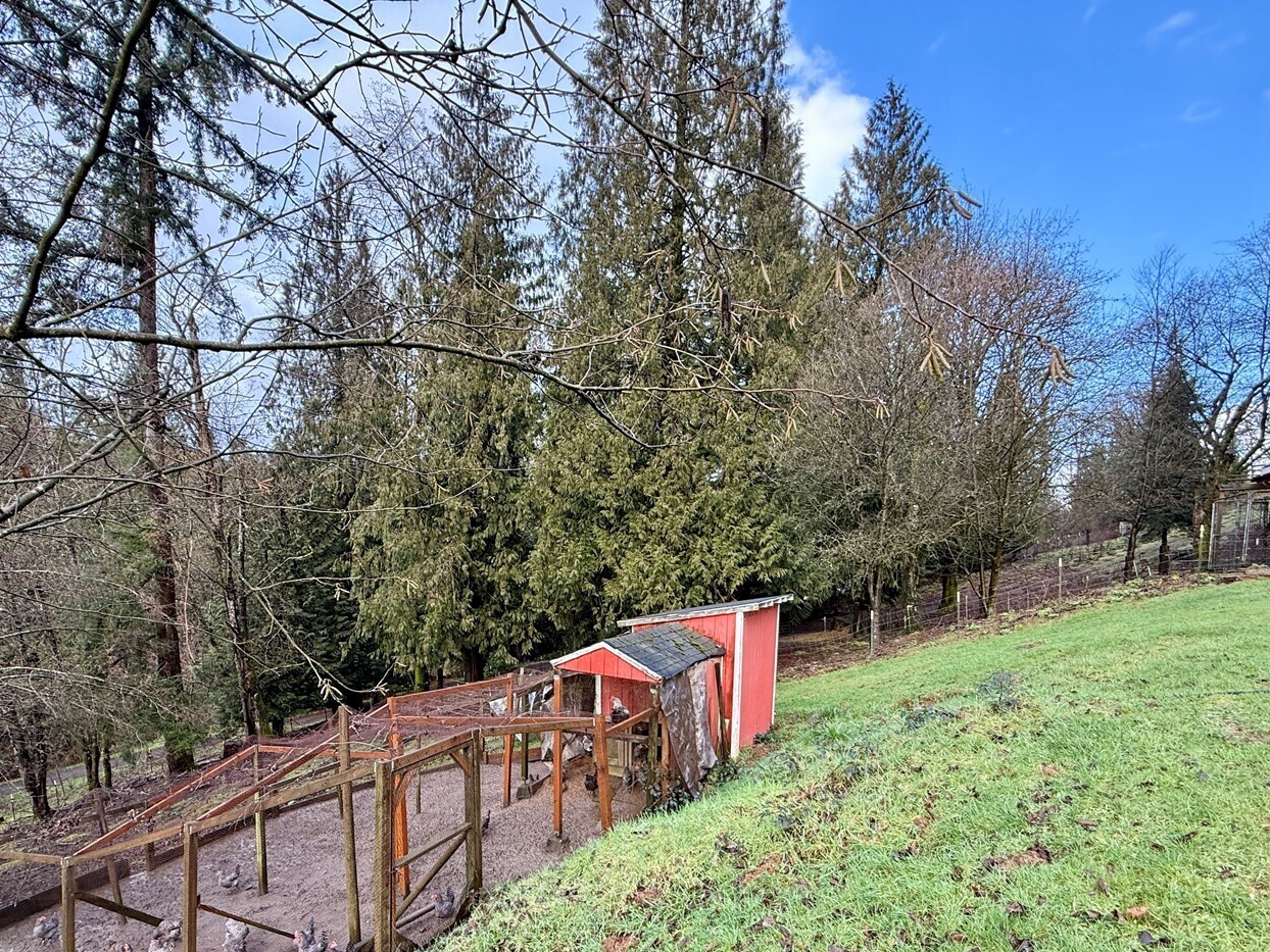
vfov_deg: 70.2
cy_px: 607
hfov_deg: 87.5
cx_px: 578
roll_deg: -1.9
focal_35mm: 18
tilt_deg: -4.1
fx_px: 660
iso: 64
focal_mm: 2.22
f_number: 2.2
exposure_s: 1/104
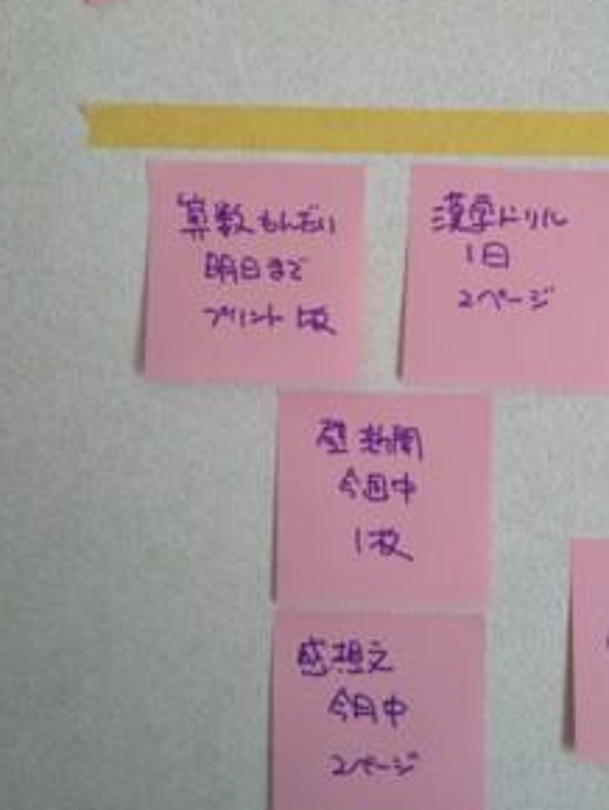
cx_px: 439
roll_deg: -1.3
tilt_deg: -3.3
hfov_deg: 31.8
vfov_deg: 41.8
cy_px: 318
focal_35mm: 45
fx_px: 1054
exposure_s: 1/120
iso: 40
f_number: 2.2
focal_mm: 4.15
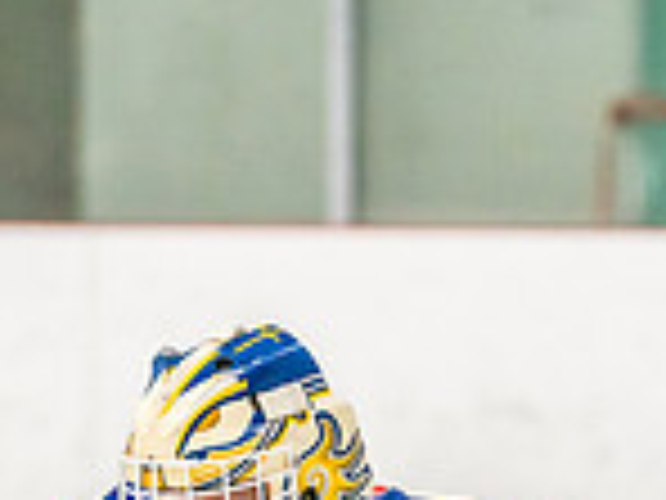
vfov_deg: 2.8
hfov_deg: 3.8
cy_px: 827
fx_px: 10159
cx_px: 309
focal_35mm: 528
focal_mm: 133
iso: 3200
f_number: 2.8
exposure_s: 1/1250
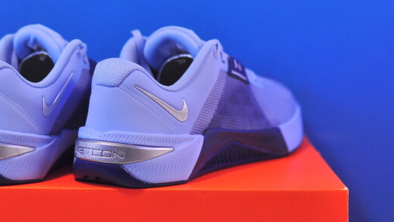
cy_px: 27
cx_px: 107
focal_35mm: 122
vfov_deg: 9.9
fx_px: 1274
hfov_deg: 17.5
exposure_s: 1/320
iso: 250
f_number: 2.5
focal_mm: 50
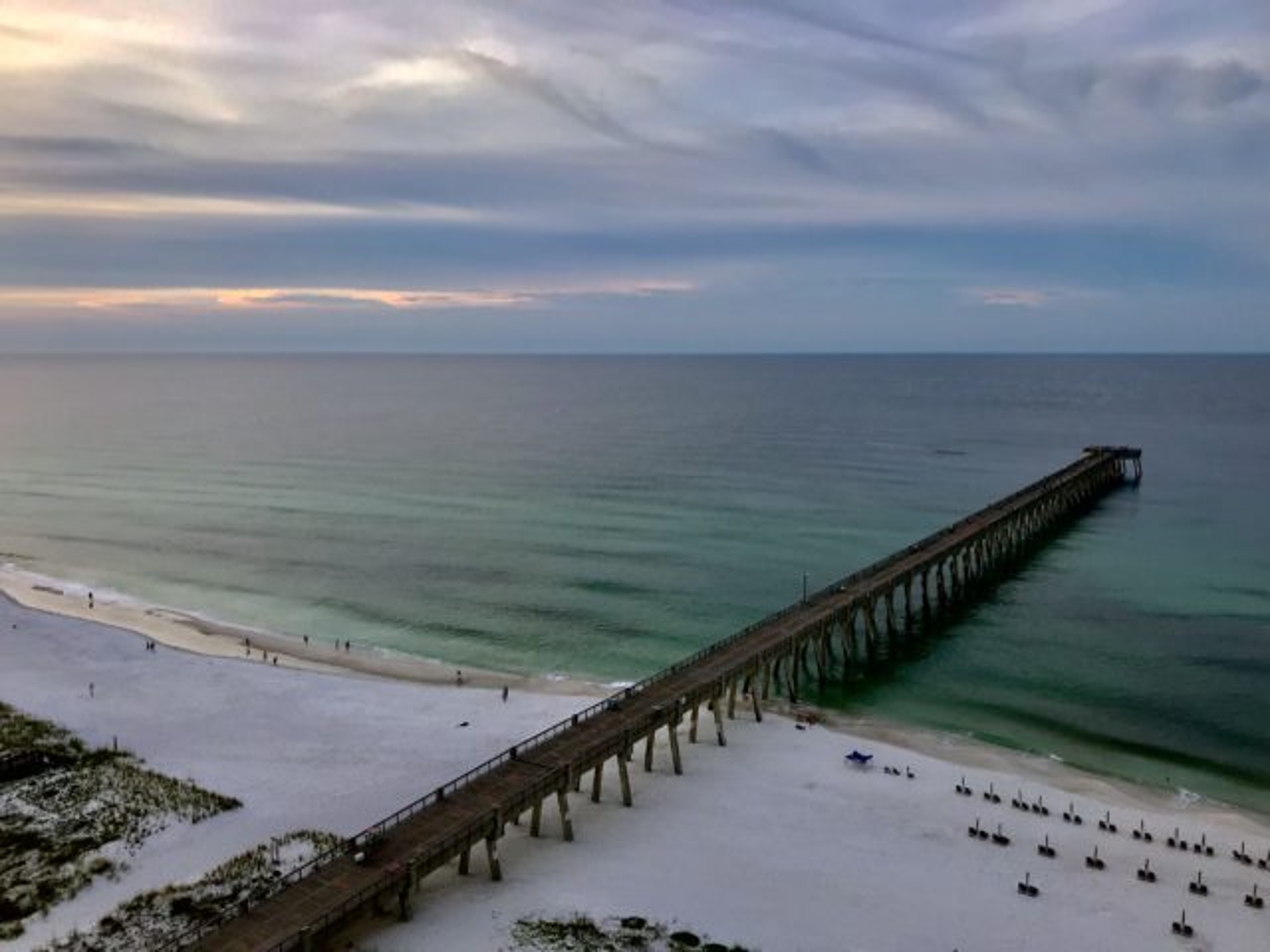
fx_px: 1027
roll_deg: -0.3
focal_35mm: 28
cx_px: 635
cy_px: 476
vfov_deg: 49.7
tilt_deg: -8.5
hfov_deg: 63.4
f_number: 1.8
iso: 20
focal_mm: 3.99
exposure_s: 1/427
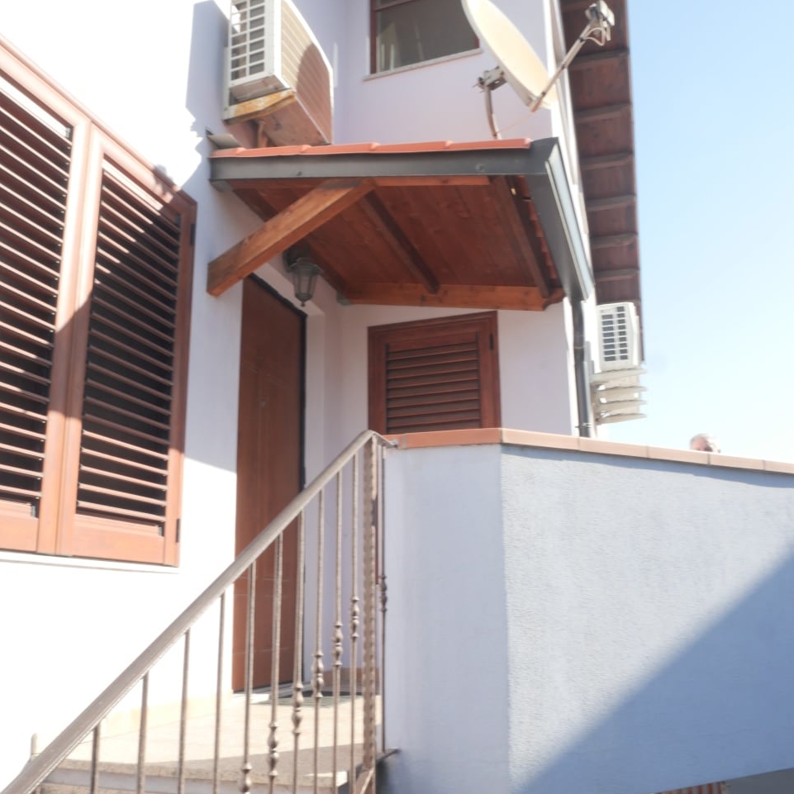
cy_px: 449
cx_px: 394
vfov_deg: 52.4
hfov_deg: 52.5
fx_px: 804
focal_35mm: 31
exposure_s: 1/60
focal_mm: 13
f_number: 14
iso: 320
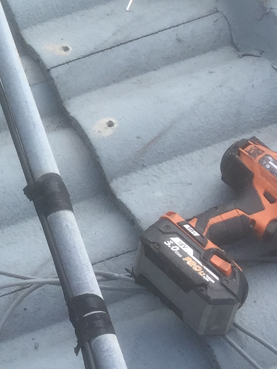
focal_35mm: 106
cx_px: -105
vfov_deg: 17.6
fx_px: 1131
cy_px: -79
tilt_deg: -36.6
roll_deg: -9.7
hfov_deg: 13.4
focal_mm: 4.15
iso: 32
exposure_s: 1/989
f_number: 2.2
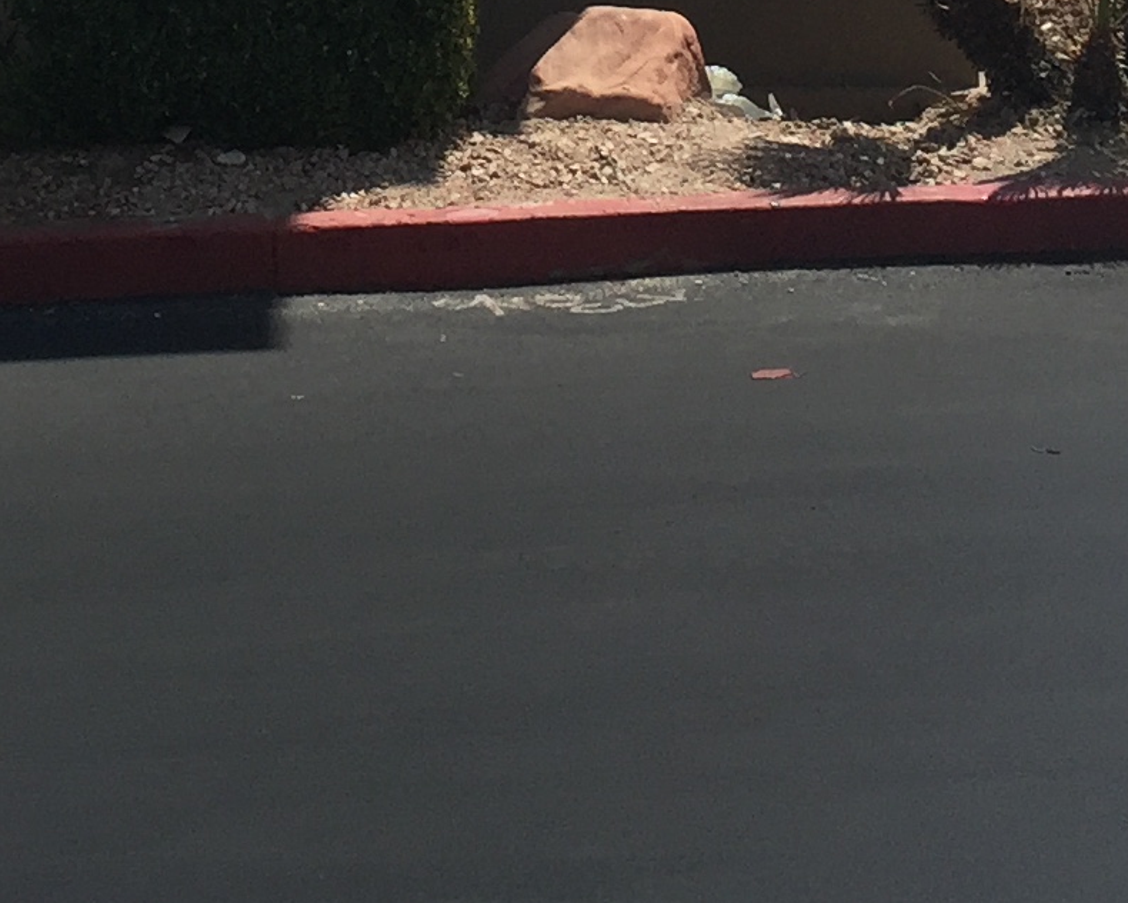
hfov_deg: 16.2
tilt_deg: +2.9
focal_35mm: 117
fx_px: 3906
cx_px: 90
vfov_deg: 12.0
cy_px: -759
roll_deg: -1.6
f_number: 2.2
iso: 32
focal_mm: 4.15
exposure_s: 1/2825
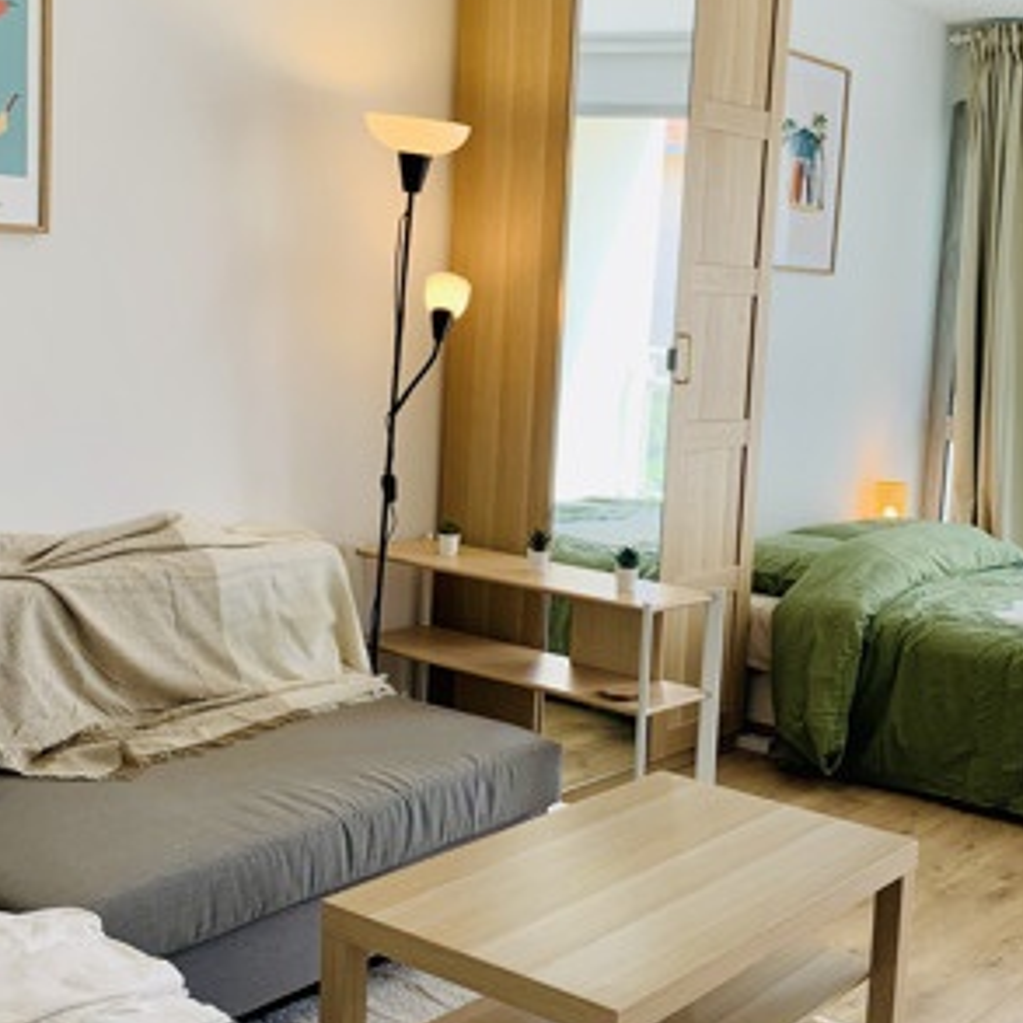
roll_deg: -3.8
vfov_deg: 36.1
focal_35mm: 47
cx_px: 614
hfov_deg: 35.9
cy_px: 517
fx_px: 1571
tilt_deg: -7.3
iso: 32
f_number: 1.8
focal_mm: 4.25
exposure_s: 1/122
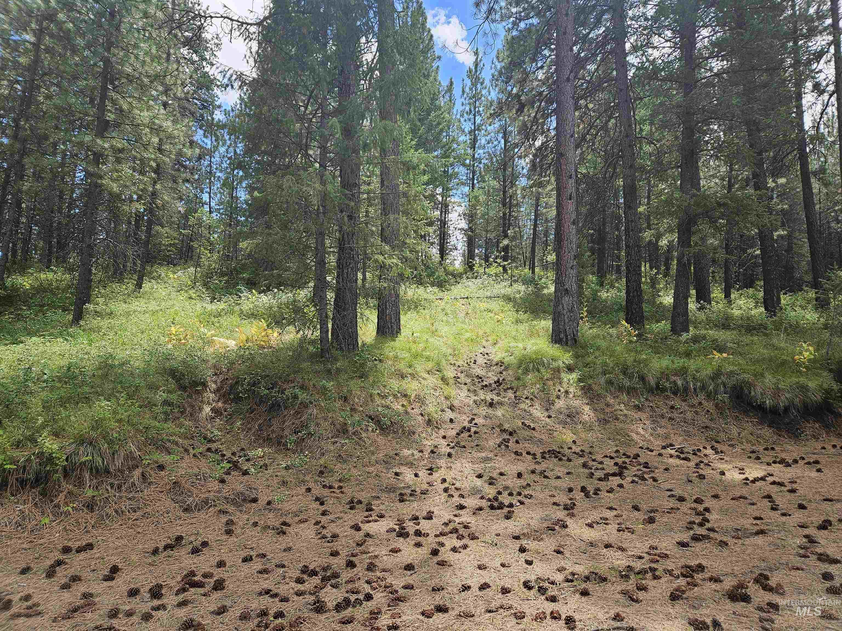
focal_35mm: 23
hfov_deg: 73.9
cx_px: 421
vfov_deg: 58.9
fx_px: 559
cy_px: 316
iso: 25
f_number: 1.8
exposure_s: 1/313
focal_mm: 5.4
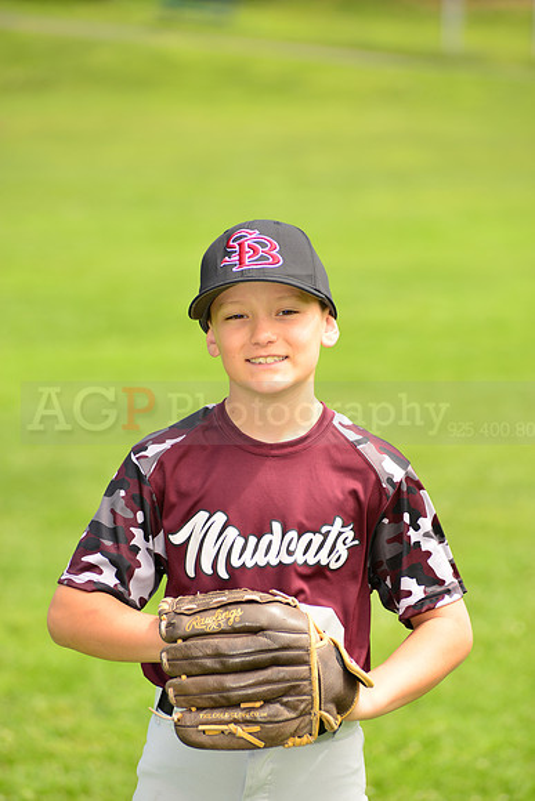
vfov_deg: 12.8
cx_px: 268
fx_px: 3564
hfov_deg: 8.6
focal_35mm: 160
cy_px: 400
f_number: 5
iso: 100
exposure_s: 1/250
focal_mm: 160
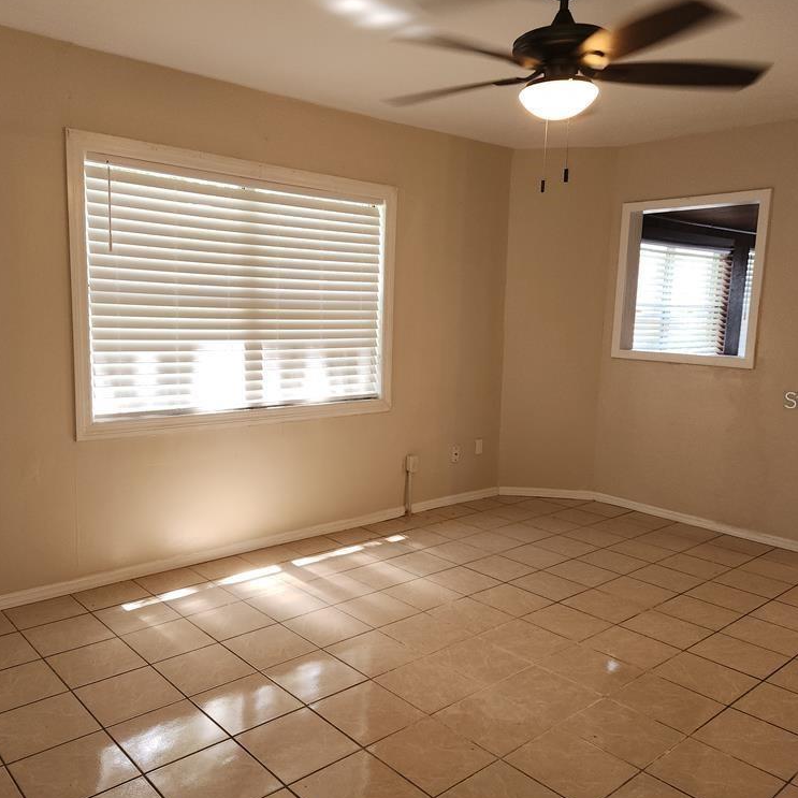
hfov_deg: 57.0
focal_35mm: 28
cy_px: 400
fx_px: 730
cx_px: 336
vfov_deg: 57.3
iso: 80
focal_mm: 5.4
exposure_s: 1/60
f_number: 1.8
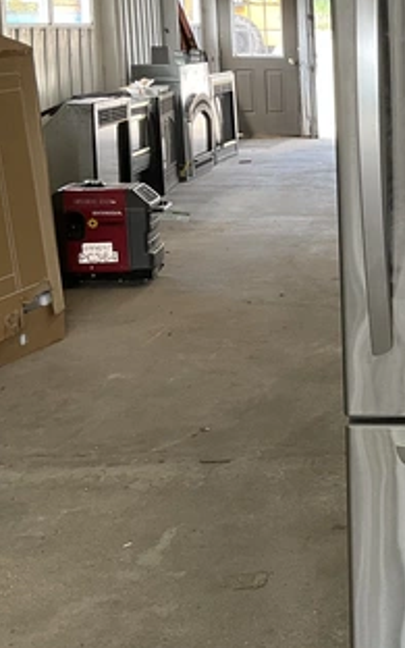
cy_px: 267
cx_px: 577
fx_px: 1307
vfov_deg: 27.8
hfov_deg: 16.3
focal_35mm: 74
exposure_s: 1/60
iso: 40
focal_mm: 3
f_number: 1.8
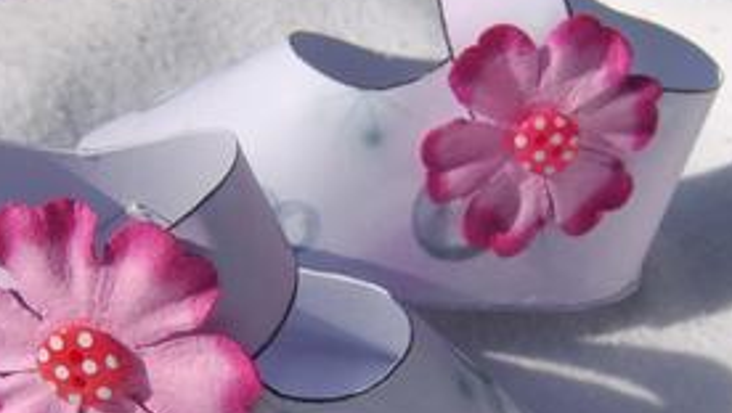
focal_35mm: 55
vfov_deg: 21.8
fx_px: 1069
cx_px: 284
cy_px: 281
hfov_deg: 37.6
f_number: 6.7
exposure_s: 1/706
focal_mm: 8.13
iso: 71
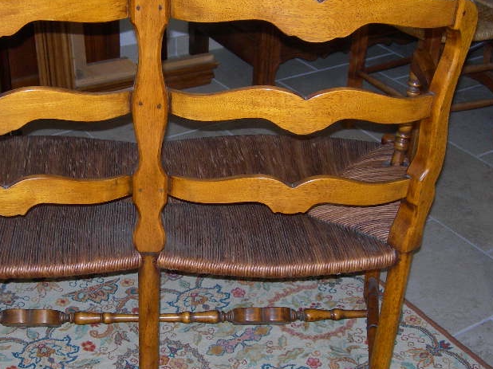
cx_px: 177
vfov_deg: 23.2
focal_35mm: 63
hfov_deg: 30.6
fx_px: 897
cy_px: 225
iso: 109
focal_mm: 7.8
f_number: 2.8
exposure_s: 1/60.1
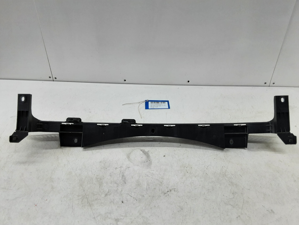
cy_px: 112
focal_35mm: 27
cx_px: 150
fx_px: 233
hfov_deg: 65.3
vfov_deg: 51.4
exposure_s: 1/50
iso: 50
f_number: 1.9
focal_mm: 2.91
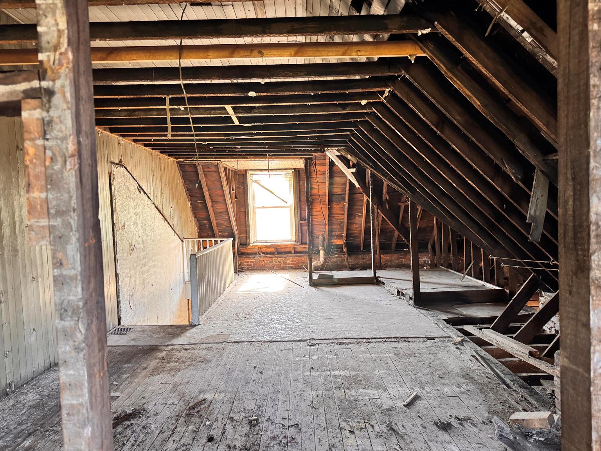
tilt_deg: -3.5
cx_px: 301
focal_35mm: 25
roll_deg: +1.9
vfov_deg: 54.9
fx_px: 434
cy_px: 231
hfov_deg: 69.4
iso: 320
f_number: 1.78
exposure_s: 1/60
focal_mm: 6.76
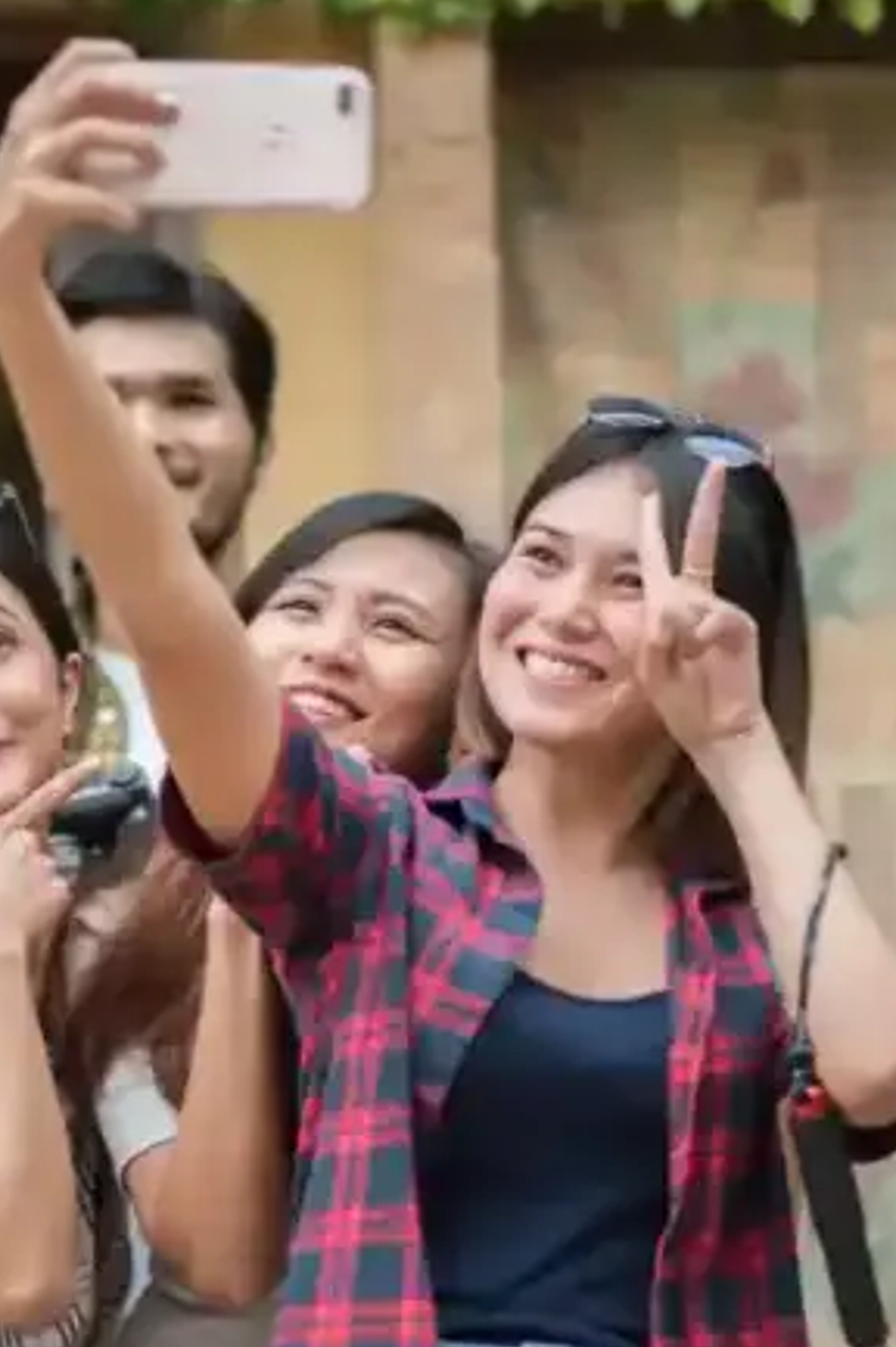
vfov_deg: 13.6
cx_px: 190
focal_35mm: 151
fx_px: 5646
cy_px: 664
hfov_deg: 9.1
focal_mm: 85
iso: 250
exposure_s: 1/4000
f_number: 1.8
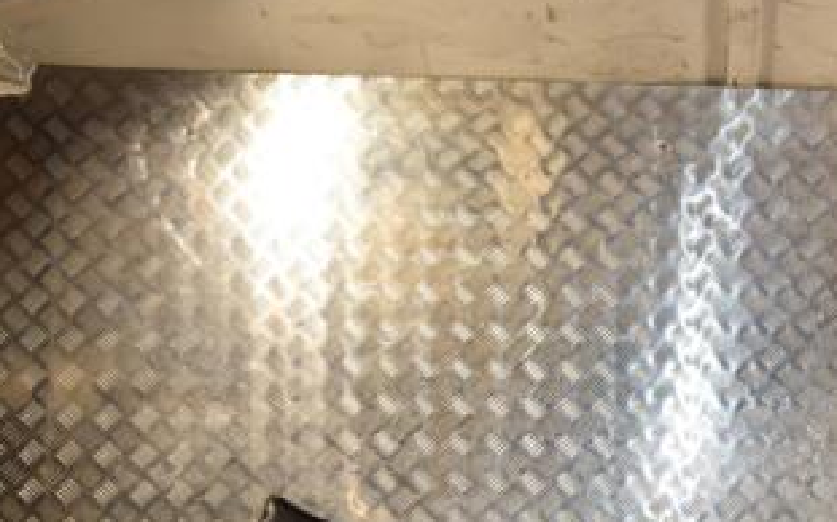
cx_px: 797
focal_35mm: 62
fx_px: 1413
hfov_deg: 31.0
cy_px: 476
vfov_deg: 20.5
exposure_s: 1/200
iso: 800
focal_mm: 21
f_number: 10
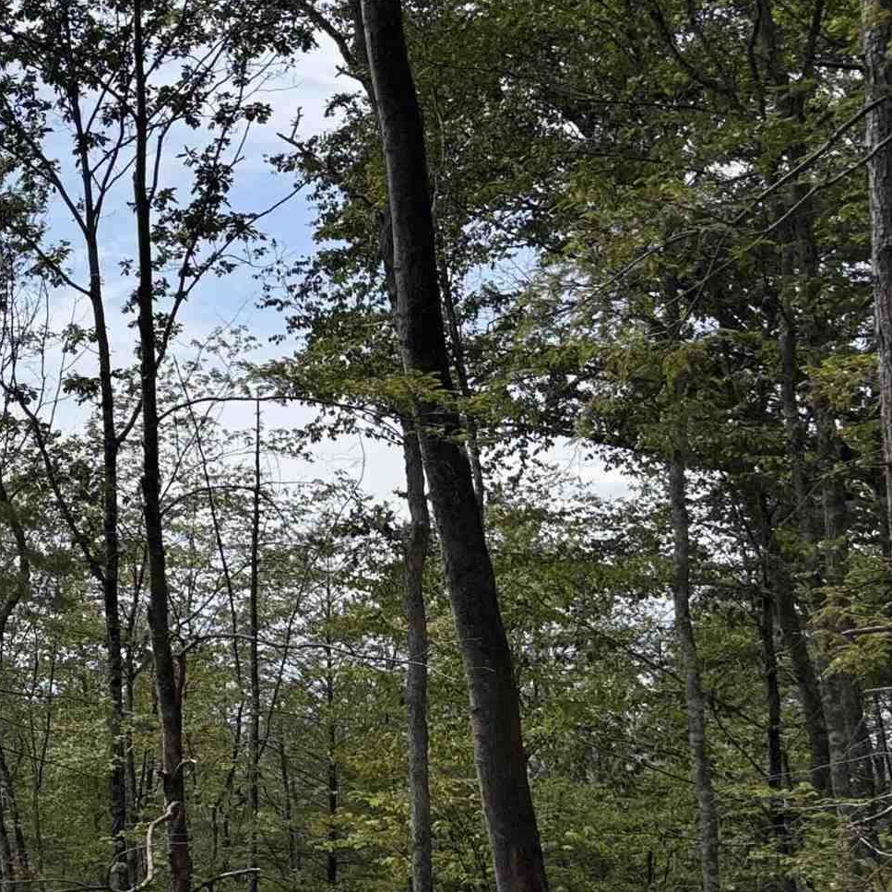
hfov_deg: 19.8
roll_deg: -0.9
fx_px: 2128
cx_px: -522
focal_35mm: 73
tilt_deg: +3.0
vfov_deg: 23.6
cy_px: 601
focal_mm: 5.96
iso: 50
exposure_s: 1/7194
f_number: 1.6
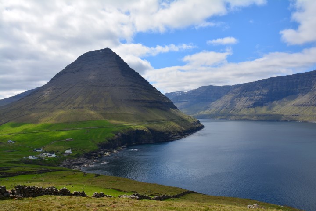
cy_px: 106
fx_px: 276
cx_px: 158
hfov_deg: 59.5
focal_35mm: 32
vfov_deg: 41.7
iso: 100
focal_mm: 21
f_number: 13
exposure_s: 1/200
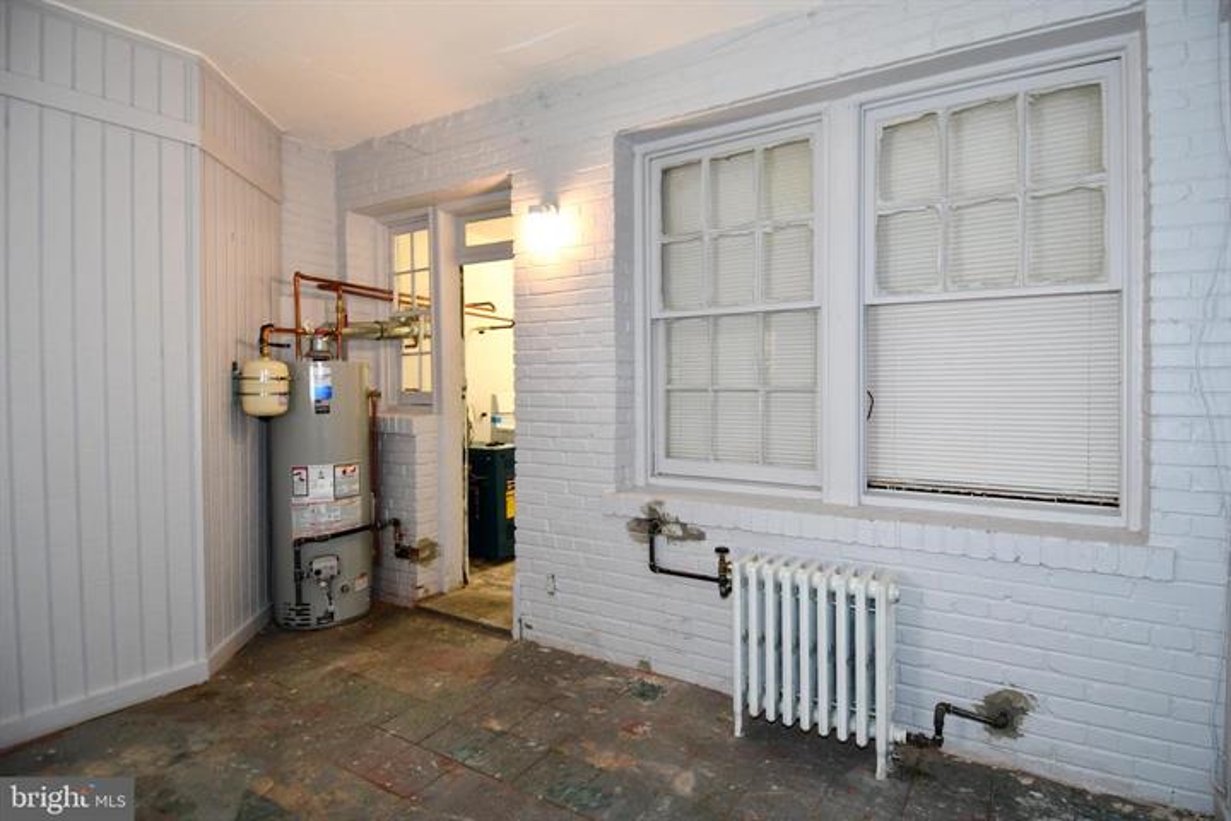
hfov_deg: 90.0
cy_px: 410
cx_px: 616
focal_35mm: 18
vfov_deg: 67.4
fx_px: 615
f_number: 4
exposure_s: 1/60
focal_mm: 12
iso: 360
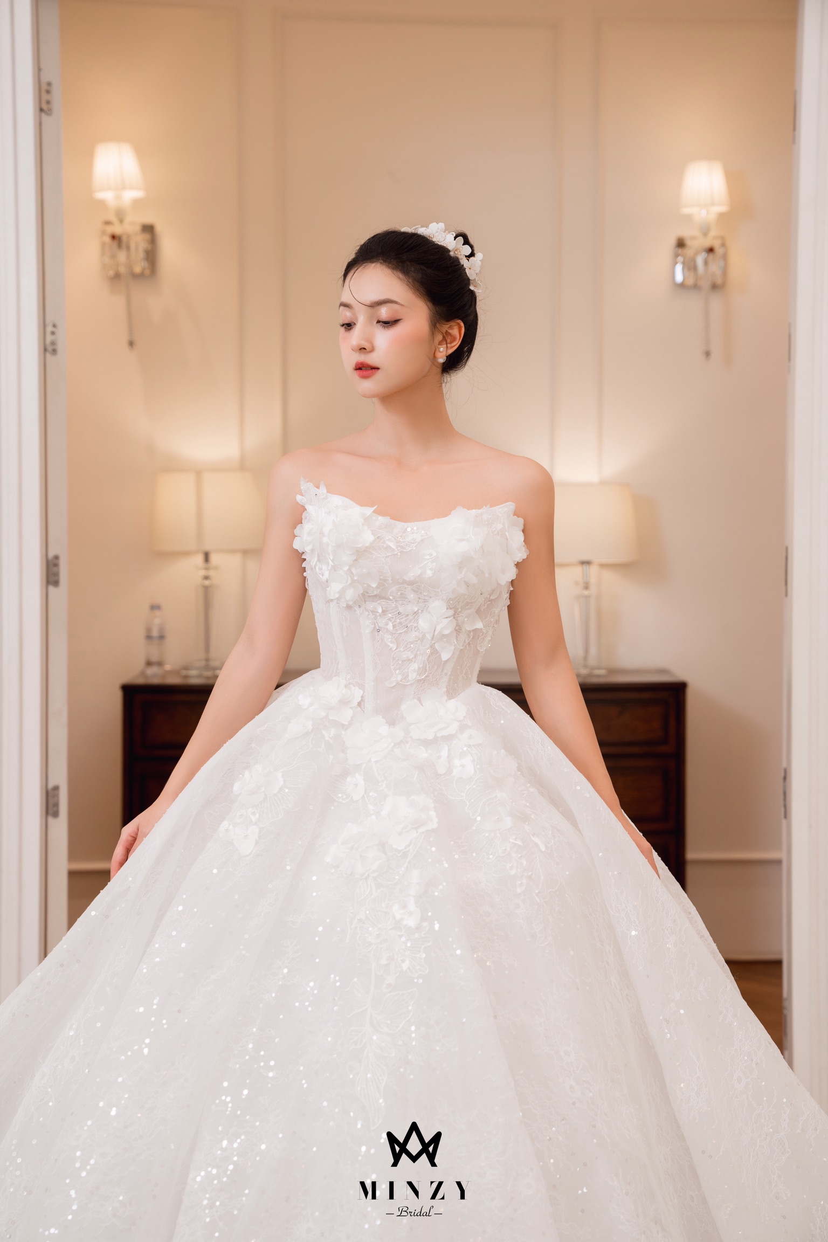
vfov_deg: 33.4
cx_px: 414
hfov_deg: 22.6
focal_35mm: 60
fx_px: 2070
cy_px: 621
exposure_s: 1/200
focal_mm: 60
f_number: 3.5
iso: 500
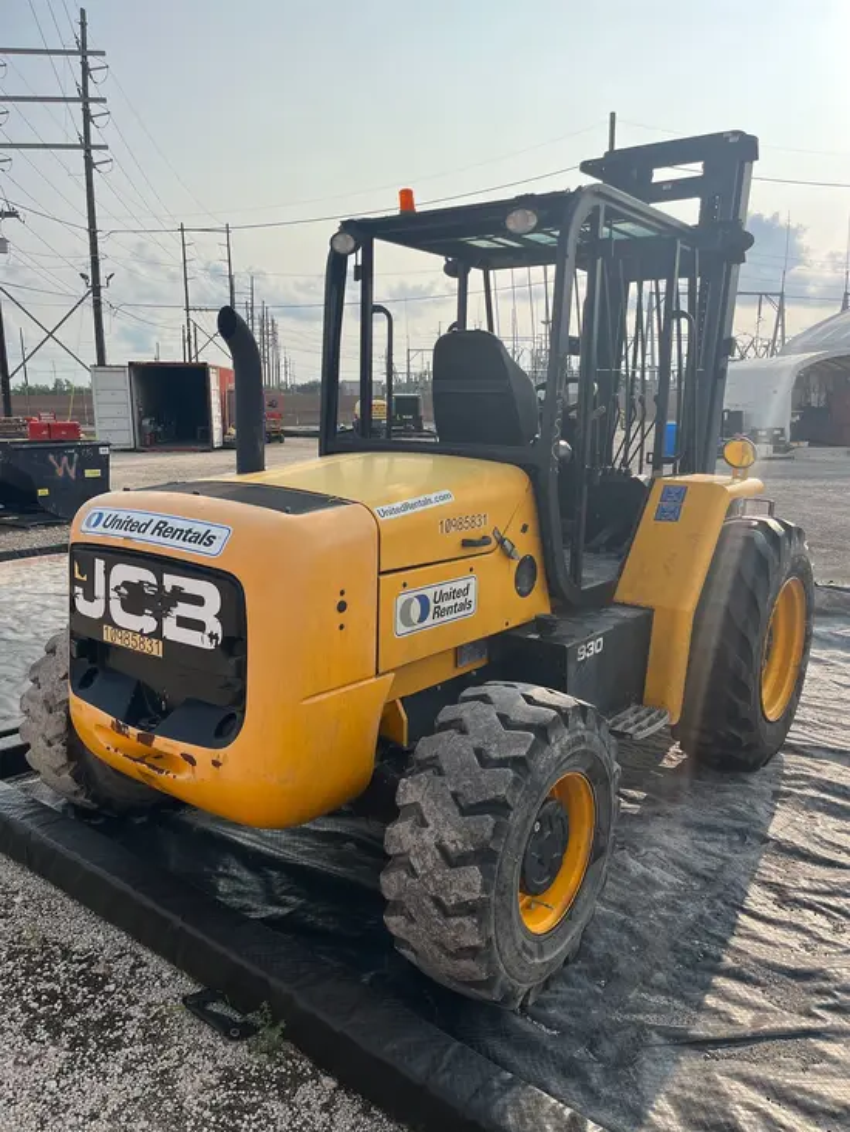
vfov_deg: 67.3
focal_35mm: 26
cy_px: 566
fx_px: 851
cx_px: 425
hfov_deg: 53.1
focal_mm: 5.1
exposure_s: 1/3049
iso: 50
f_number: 1.6
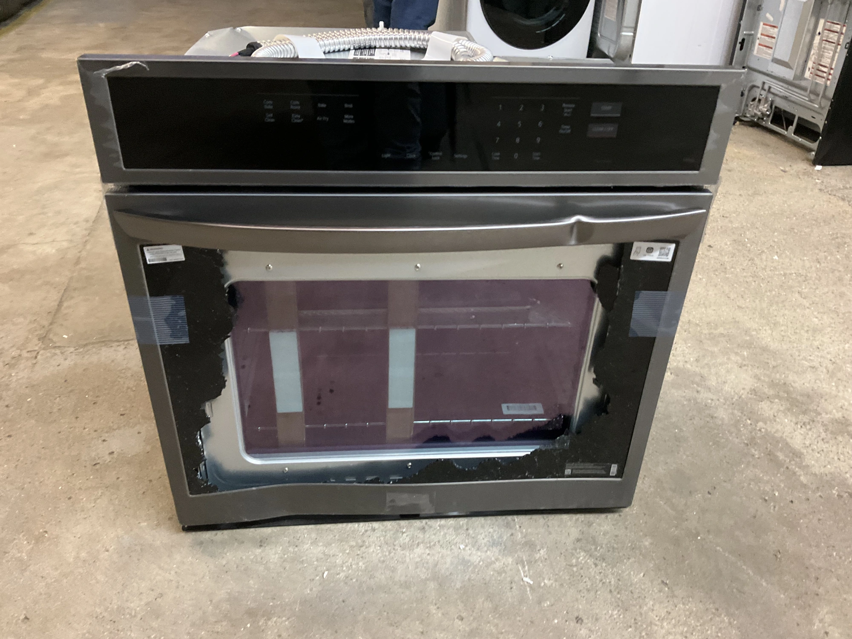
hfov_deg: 61.7
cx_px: 426
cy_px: 320
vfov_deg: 48.2
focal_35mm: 29
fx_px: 714
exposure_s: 1/30
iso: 320
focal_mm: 3
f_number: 1.8
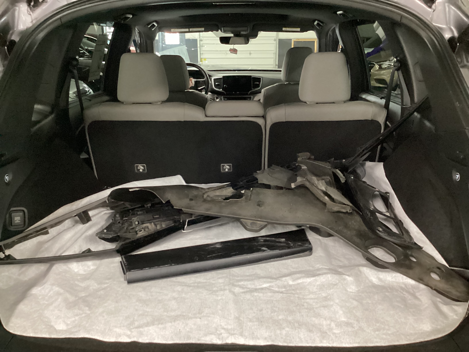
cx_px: 234
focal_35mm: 31
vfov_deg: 45.4
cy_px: 176
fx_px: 420
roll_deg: -0.4
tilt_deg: -21.6
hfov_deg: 58.4
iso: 500
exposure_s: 1/25
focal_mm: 3.3
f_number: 2.4
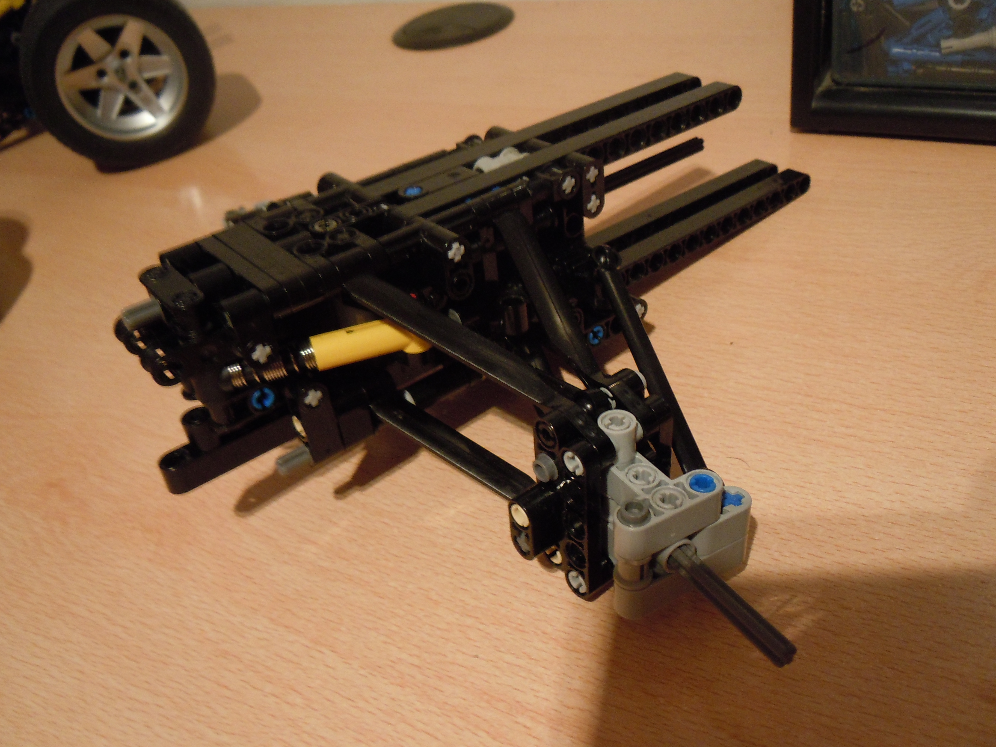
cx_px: 498
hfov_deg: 60.0
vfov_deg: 46.8
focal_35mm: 30
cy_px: 374
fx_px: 863
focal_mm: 5.4
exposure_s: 1/8
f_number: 3.5
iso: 400
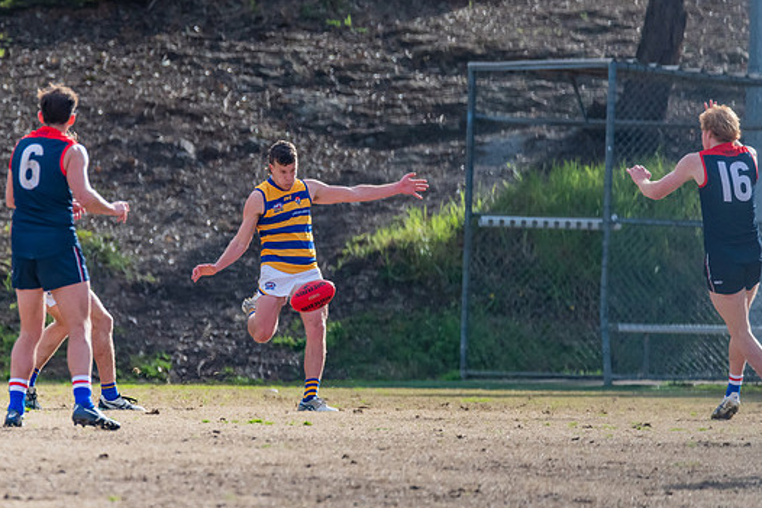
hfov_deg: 2.2
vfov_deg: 1.5
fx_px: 19583
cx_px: 310
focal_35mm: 925
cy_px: 205
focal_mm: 600
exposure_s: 1/1600
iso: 1000
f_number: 6.3
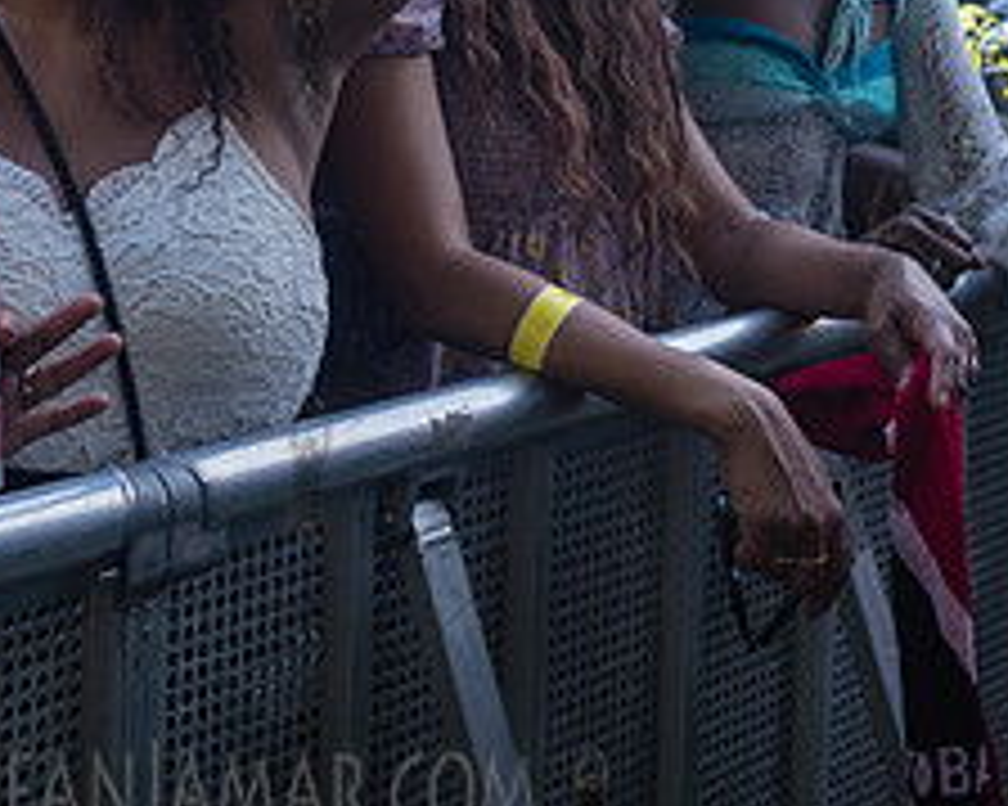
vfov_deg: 17.7
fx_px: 2535
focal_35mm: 85
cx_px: 306
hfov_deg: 22.4
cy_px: 25
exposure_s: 1/640
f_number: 3.5
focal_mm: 35
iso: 1000
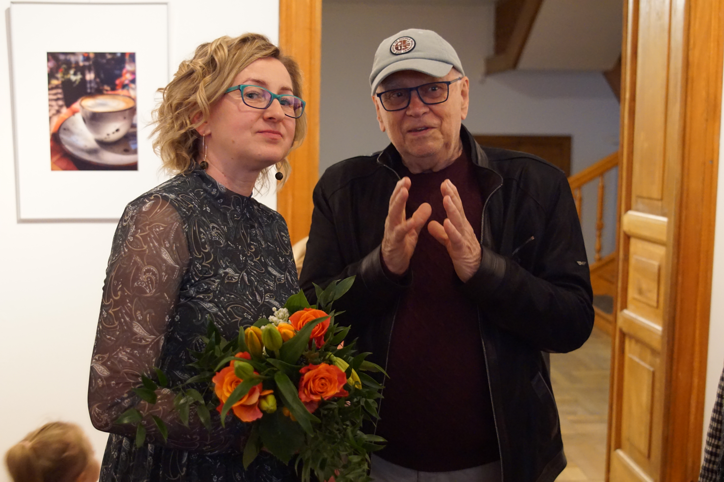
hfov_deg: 43.6
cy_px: 241
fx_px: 905
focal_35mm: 45
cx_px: 362
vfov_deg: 29.9
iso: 3200
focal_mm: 30
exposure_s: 1/100
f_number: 2.8
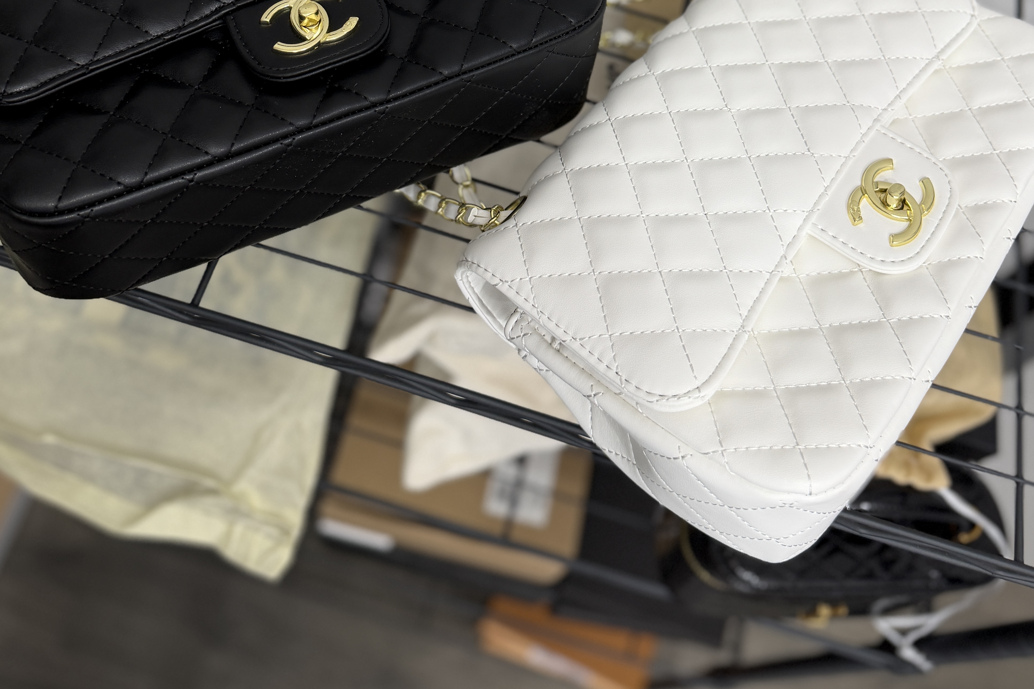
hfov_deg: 51.9
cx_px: 497
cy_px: 27
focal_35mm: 37
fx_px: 1063
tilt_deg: -55.7
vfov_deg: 33.4
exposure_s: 1/100
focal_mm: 6.76
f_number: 1.78
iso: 100
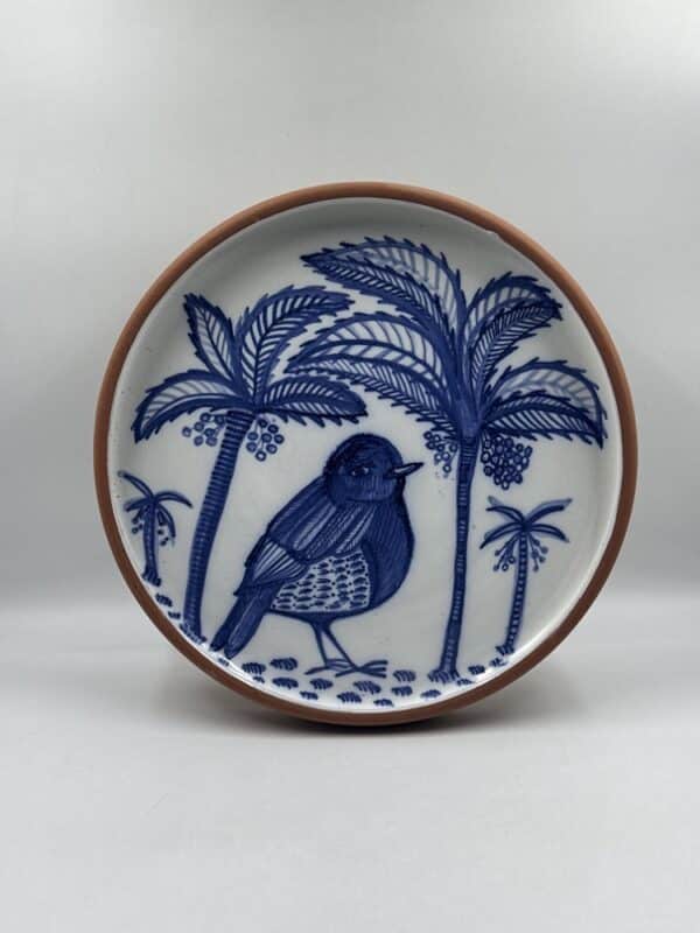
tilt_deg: -14.3
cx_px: 350
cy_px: 466
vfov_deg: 39.7
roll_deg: -0.8
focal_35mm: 48
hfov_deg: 30.3
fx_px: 1294
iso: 64
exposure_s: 1/409
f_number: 1.78
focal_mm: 6.86
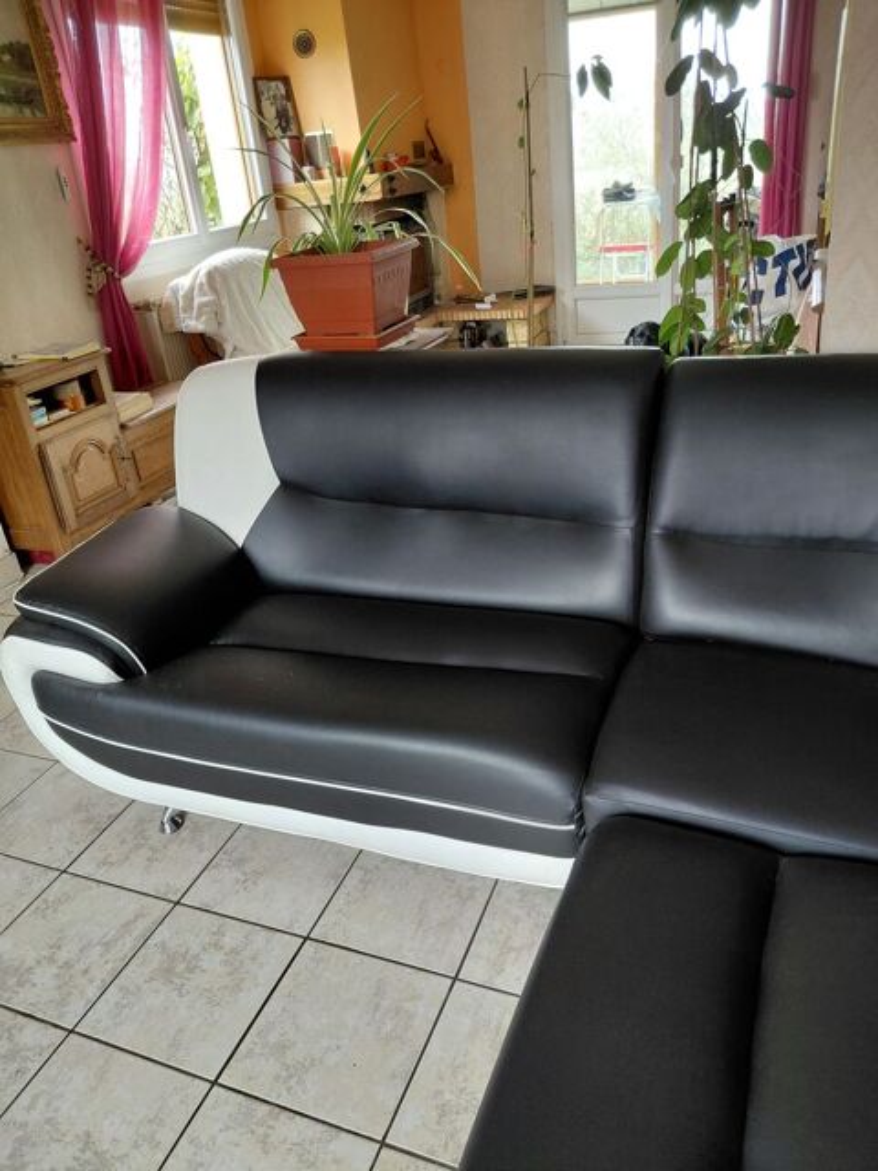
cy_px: 586
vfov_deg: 69.4
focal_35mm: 25
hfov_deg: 54.9
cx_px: 439
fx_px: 845
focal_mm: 4.69
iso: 250
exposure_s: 1/60
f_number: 1.8
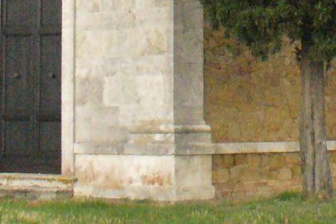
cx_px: 299
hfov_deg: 13.4
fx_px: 1419
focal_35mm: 152
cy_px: -231
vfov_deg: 8.5
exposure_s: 1/500
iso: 400
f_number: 5.6
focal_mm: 6.1
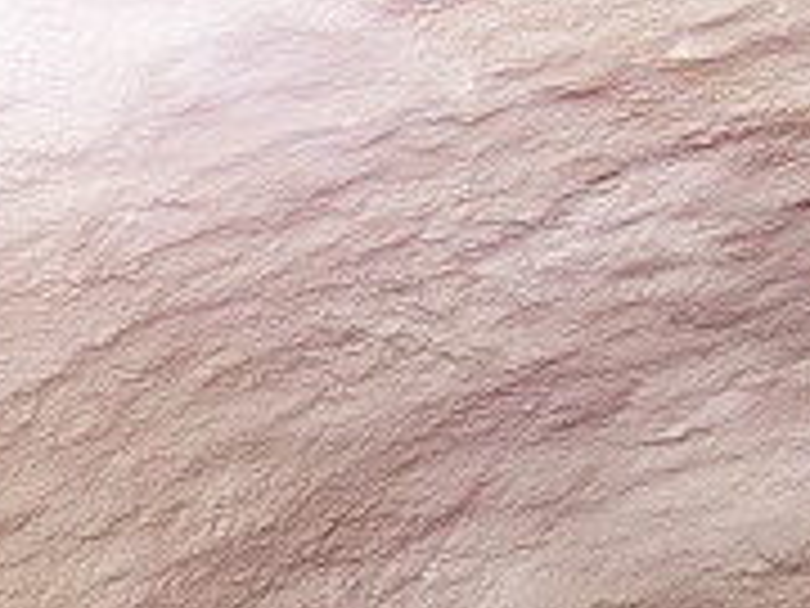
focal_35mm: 198
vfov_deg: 7.3
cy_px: 998
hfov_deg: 9.5
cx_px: 1508
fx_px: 4633
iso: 160
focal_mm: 5.56
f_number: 1.6
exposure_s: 1/100
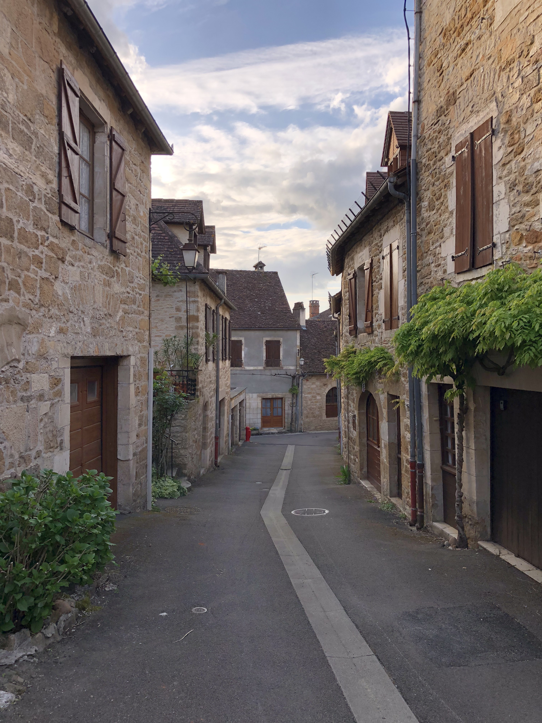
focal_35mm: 28
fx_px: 585
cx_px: 271
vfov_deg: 63.4
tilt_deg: +1.8
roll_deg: -0.2
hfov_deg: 49.7
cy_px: 362
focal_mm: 4
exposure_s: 1/421
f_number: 1.8
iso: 20
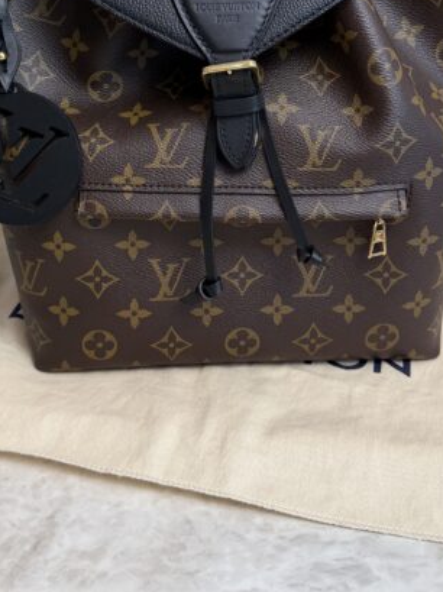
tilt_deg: -21.1
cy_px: 164
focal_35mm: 47
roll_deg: -0.1
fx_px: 803
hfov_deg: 30.8
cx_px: 223
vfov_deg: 39.6
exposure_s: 1/120
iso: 80
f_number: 1.78
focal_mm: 6.76
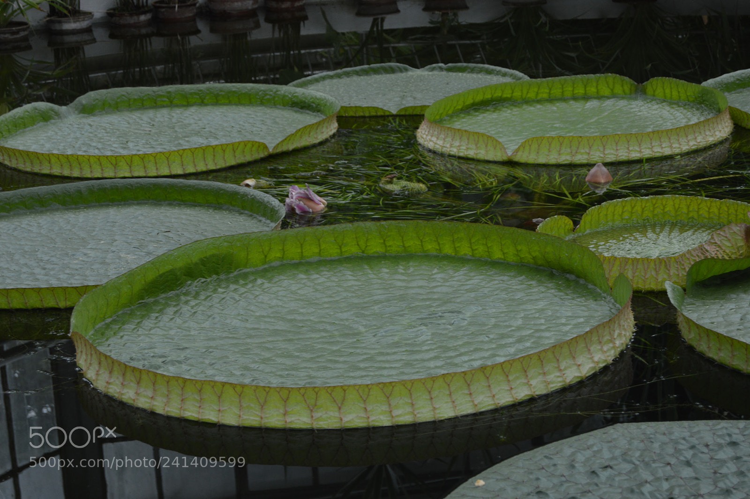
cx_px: 375
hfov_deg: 24.6
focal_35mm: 82
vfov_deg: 16.5
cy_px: 250
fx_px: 1717
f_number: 5.6
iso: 400
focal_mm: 55
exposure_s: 1/80
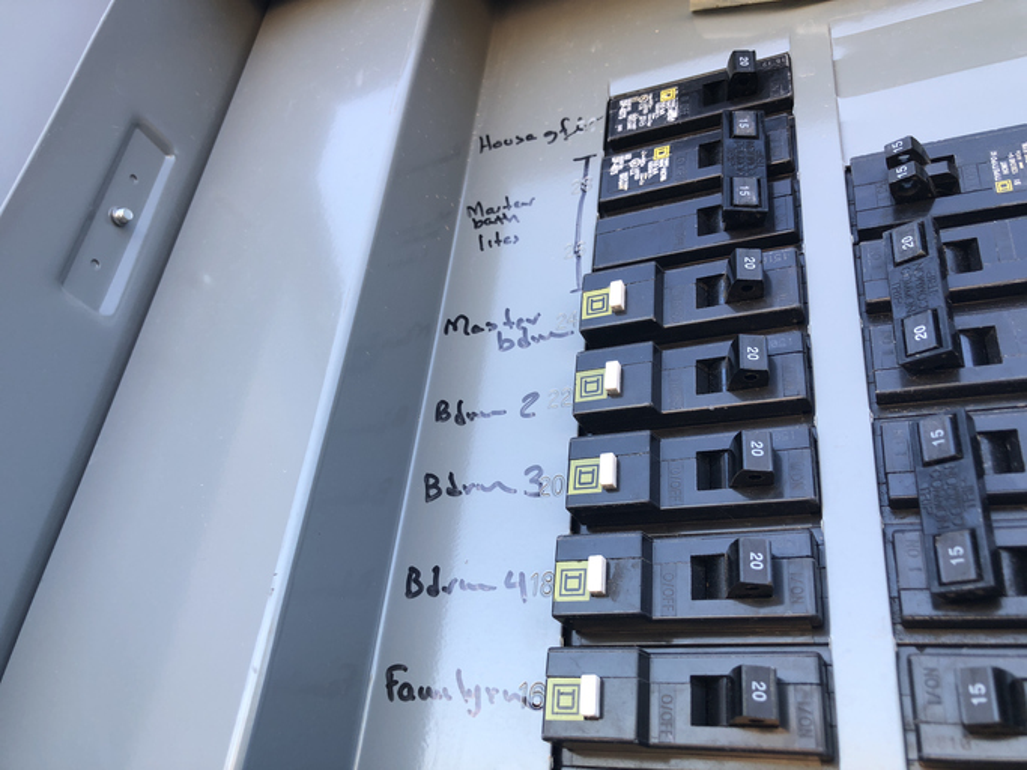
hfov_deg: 63.5
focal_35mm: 28
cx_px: 514
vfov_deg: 49.7
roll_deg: -8.4
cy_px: 385
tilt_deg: +31.0
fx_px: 831
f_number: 1.8
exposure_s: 1/120
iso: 32
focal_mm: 4
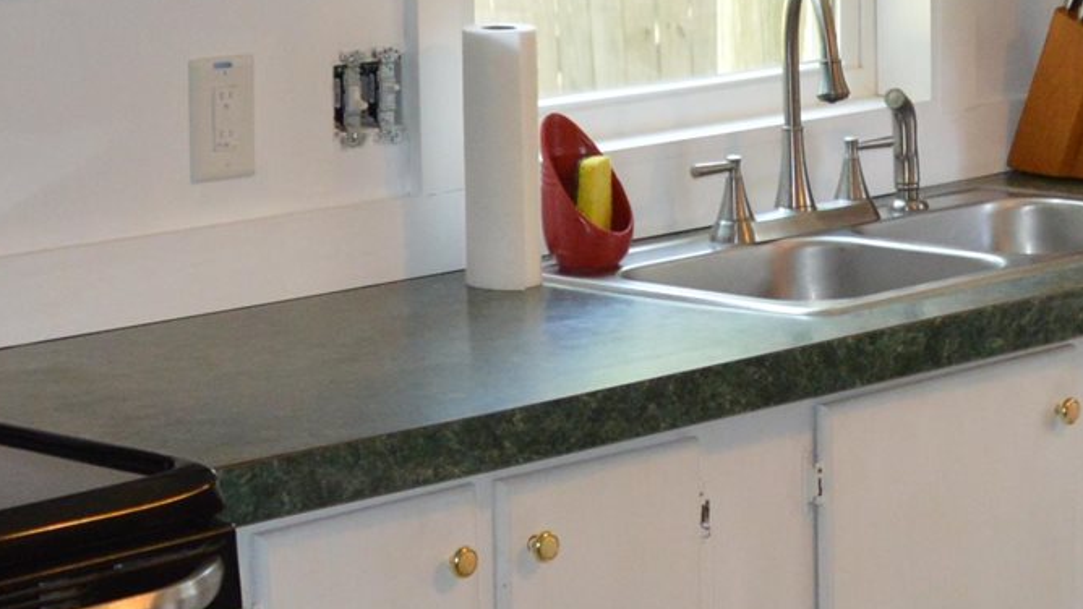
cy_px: 335
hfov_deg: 16.4
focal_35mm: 130
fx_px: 3734
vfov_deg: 9.3
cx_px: 890
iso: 800
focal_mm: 18
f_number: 3.5
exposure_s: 1/60
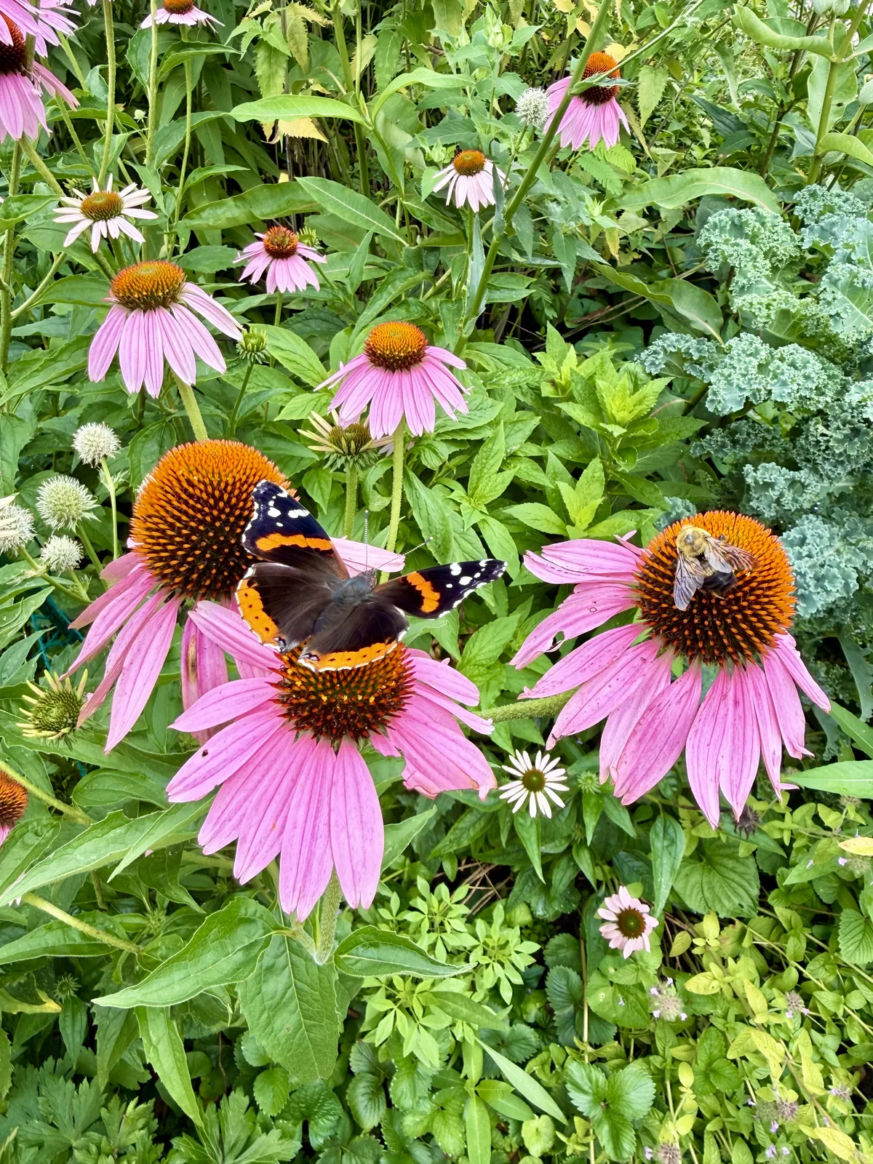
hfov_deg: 56.8
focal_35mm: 24
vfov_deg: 71.6
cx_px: 436
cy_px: 582
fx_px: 807
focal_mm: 2.22
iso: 40
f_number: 2.2
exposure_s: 1/267
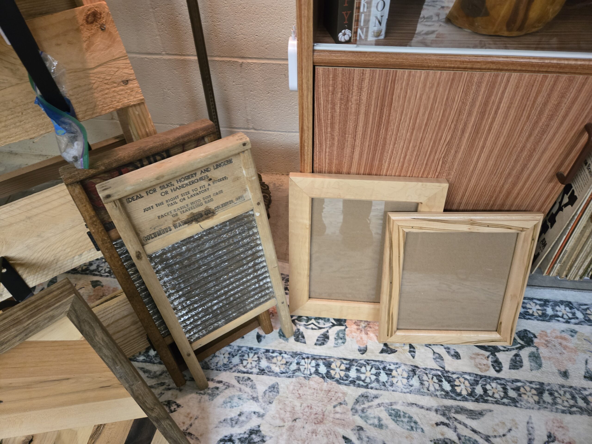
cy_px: 222
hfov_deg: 73.9
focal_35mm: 23
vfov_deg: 58.9
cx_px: 296
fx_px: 393
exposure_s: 1/60
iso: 640
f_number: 1.8
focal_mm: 5.4
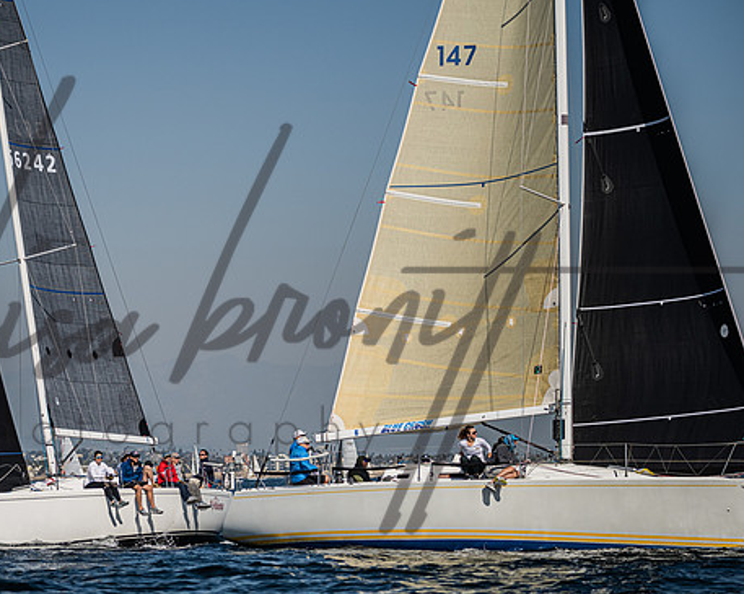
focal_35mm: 145
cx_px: 206
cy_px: 376
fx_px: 3191
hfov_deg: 13.3
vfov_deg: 10.6
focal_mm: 100
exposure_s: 1/6400
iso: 400
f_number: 4.5
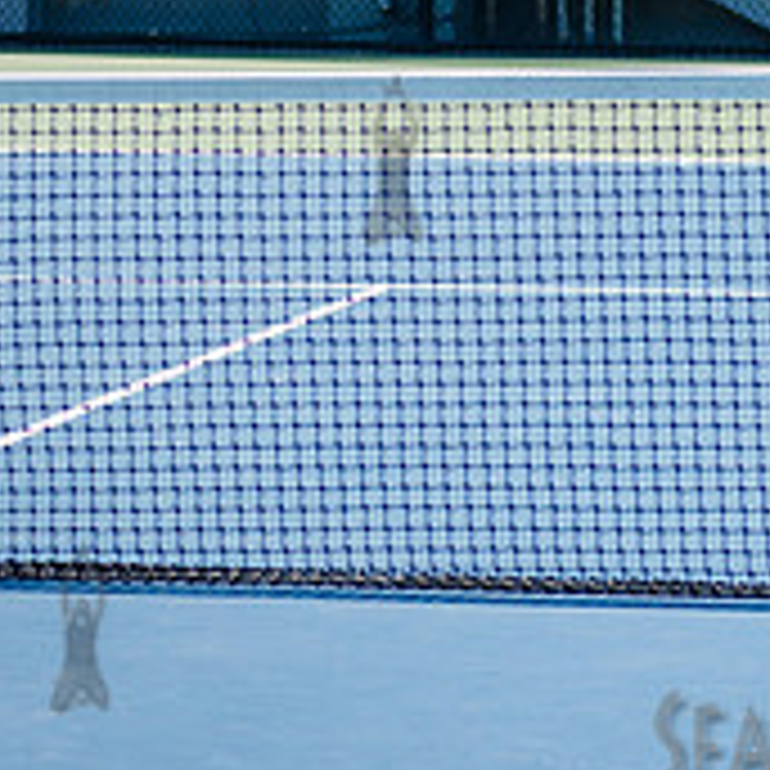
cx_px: 907
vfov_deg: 7.0
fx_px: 6292
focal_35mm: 250
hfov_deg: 7.0
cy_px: -83
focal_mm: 80
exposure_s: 1/1000
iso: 200
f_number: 3.5
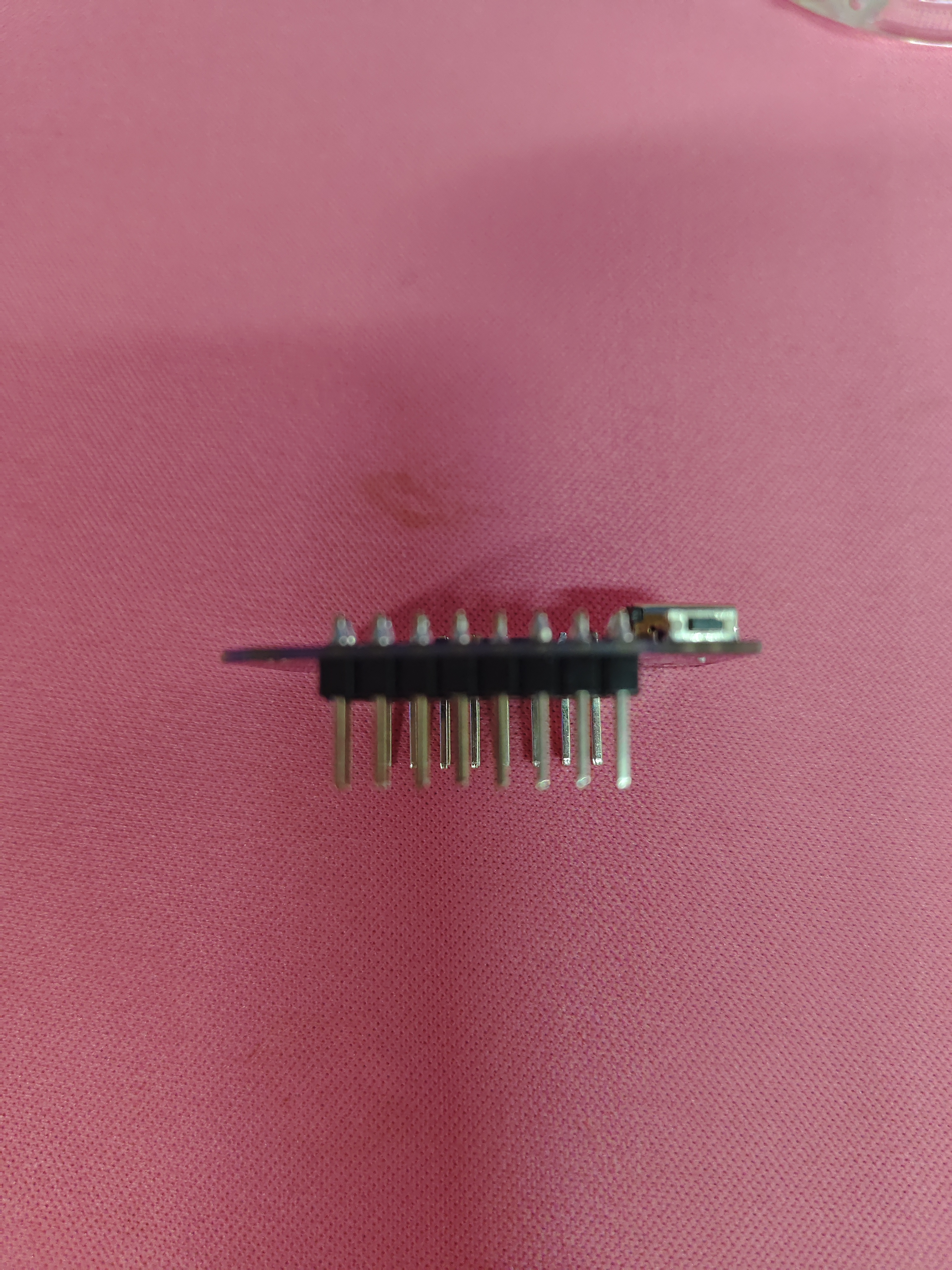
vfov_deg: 73.9
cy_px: 635
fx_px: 843
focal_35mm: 23
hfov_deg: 58.9
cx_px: 476
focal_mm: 5.56
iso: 3523
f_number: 1.88
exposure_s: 1/25
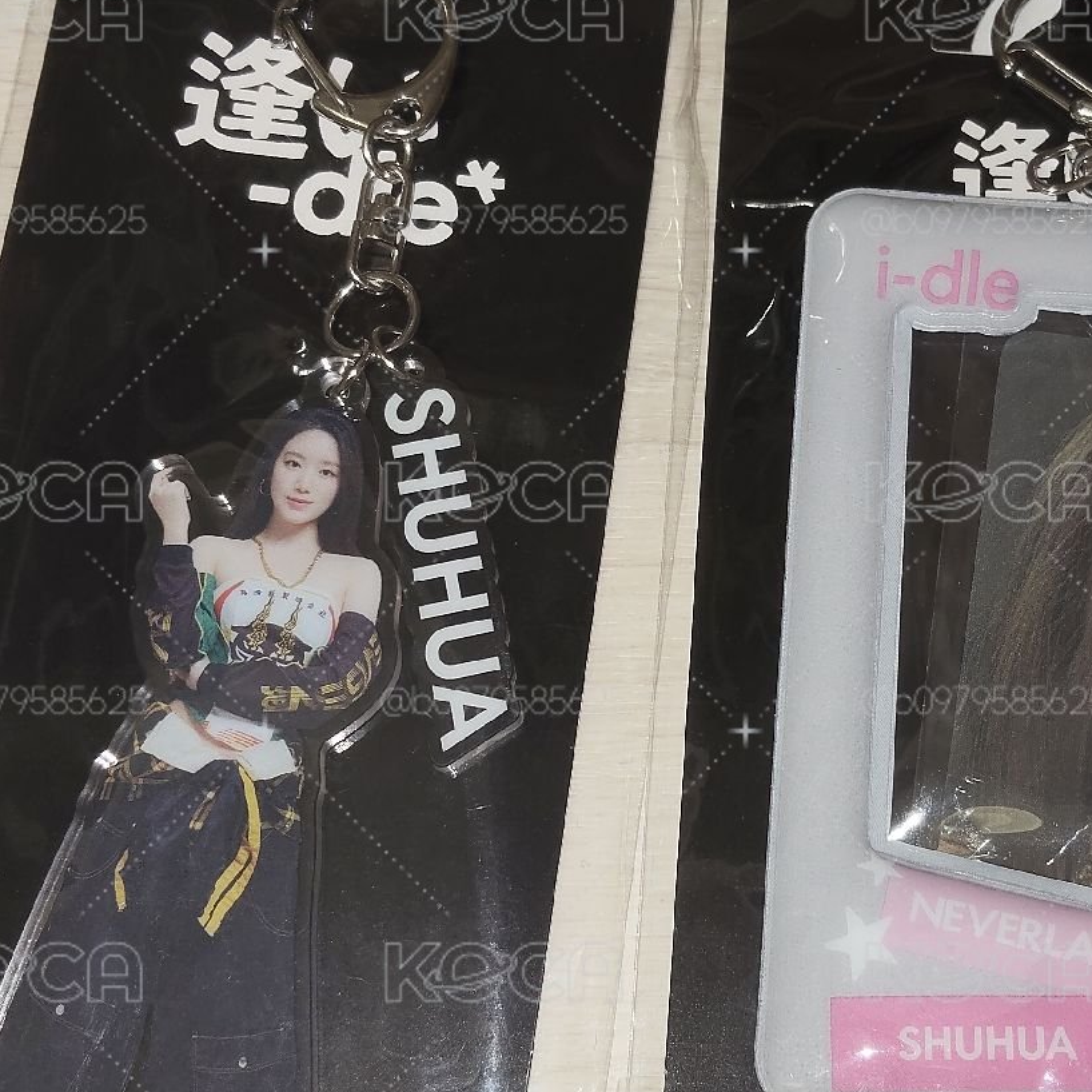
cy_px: 570
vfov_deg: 30.6
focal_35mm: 56
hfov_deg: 30.3
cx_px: 745
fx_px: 1999
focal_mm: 3.96
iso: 64
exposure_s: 1/50
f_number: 1.8
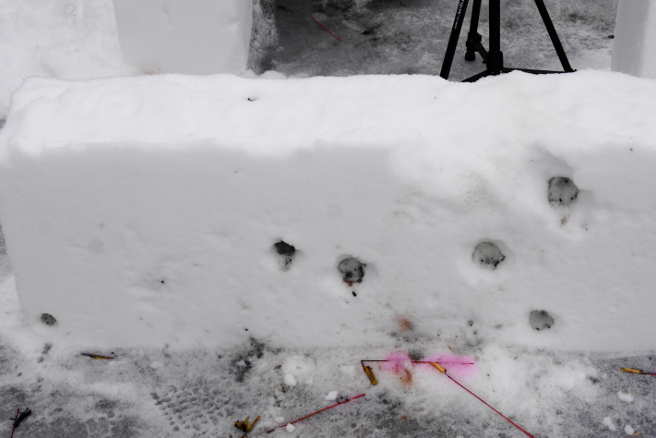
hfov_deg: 33.8
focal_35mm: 59
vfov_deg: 23.0
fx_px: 1075
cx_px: 400
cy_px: 209
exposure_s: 1/100
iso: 100
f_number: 9
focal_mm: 28
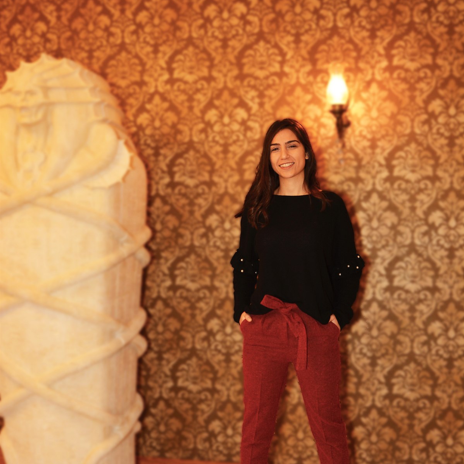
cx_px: 232
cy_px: 286
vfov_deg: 36.6
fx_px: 698
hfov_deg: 36.8
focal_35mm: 46
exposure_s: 1/60
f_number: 2.8
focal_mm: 24
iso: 250
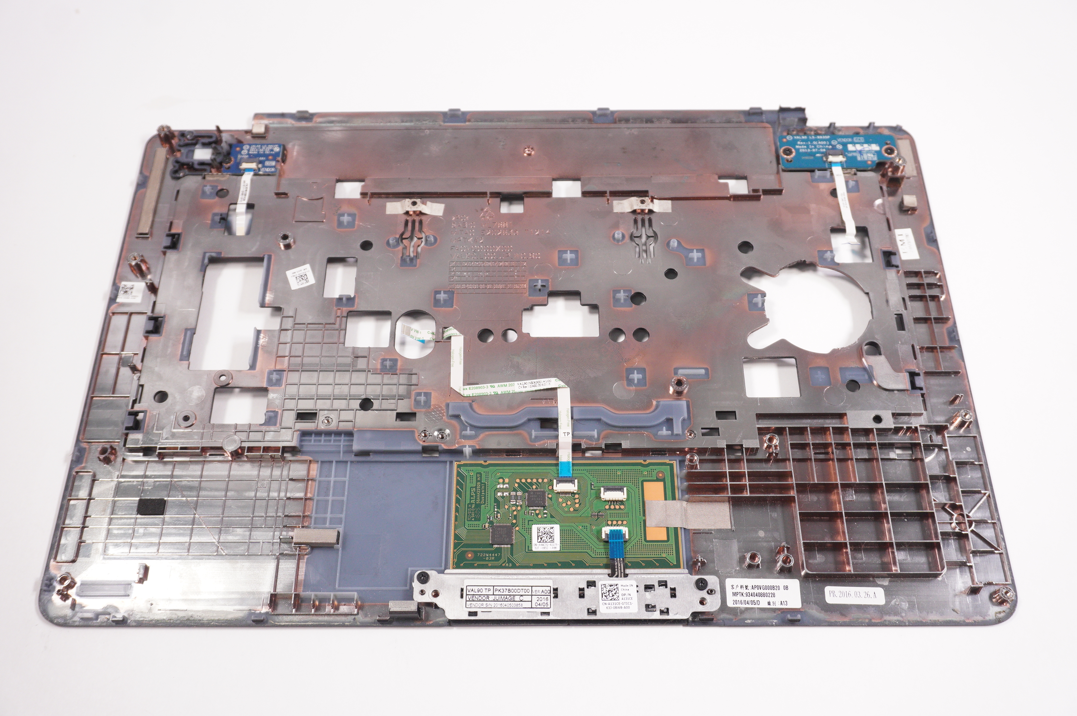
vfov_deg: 38.3
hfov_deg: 55.1
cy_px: 358
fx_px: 1031
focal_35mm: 34
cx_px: 538
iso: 800
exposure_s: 1/250
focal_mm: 23
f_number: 5.6
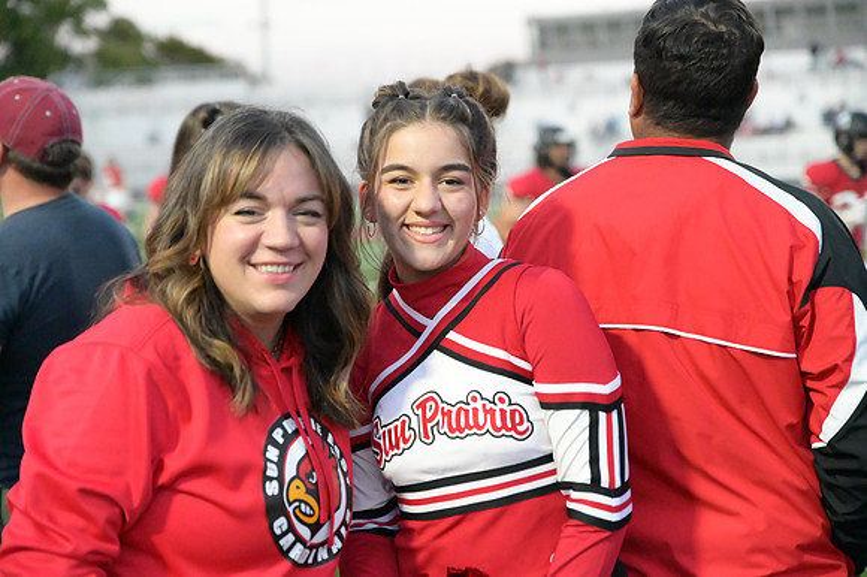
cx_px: 434
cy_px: 288
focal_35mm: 70
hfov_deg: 28.9
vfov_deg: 19.4
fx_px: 1685
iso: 25600
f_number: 2.8
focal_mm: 70
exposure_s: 1/8000
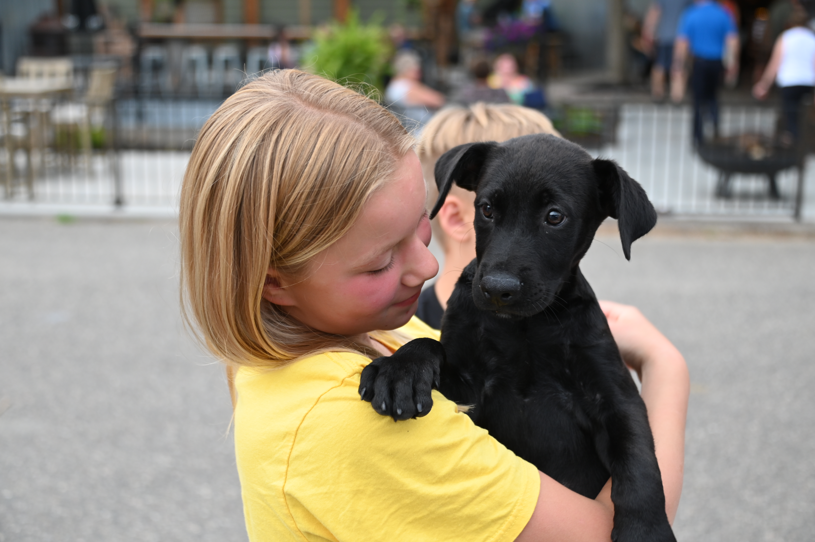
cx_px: 408
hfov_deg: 36.3
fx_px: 1244
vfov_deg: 24.6
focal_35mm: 55
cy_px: 271
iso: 560
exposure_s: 1/125
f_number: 4.5
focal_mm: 55
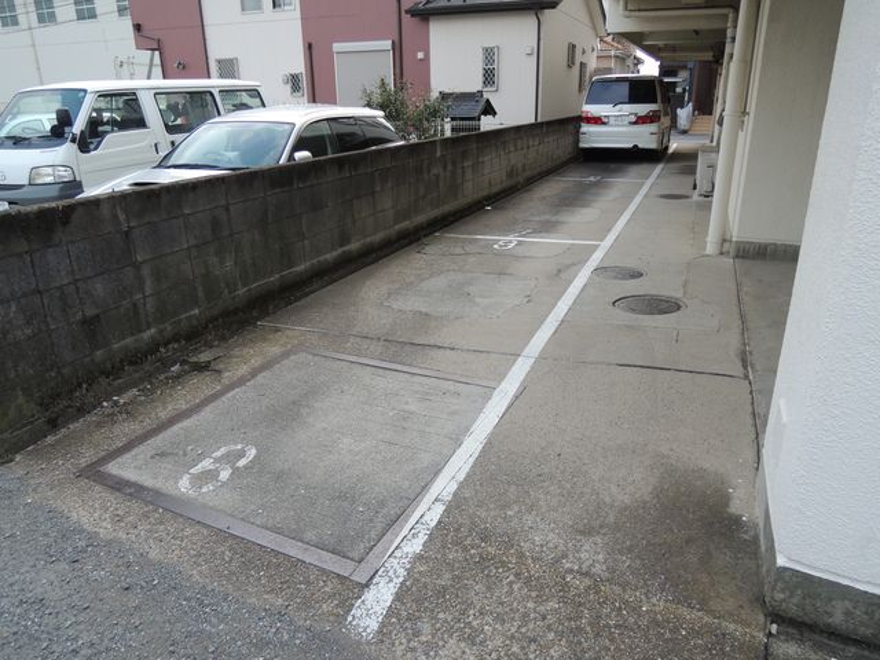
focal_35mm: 24
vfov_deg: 56.8
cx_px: 440
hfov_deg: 71.6
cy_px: 330
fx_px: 610
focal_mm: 4.3
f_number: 2.8
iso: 100
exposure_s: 1/250
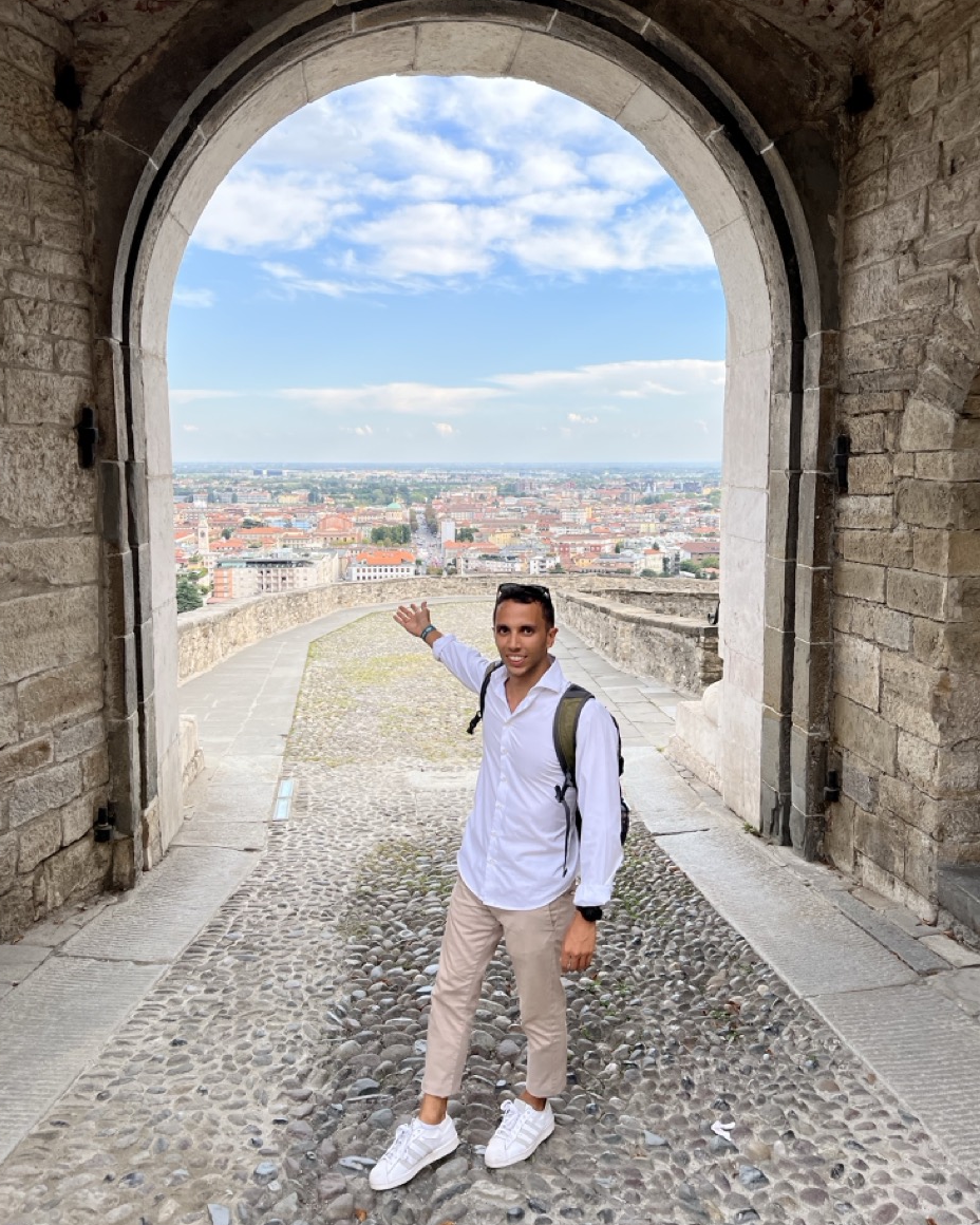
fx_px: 1015
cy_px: 563
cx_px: 491
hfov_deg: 51.5
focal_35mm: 28
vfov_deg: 62.1
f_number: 1.5
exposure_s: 1/1698
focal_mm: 5.7
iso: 50
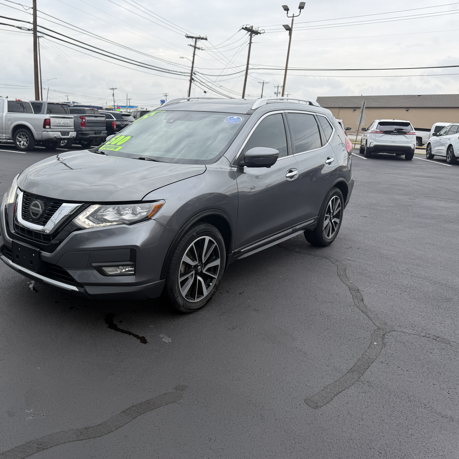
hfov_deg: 54.3
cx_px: 146
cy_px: 230
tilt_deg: -12.5
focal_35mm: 29
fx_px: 435
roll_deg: -2.2
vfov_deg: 55.6
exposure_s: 1/1361
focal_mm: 6.76
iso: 80
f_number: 1.78
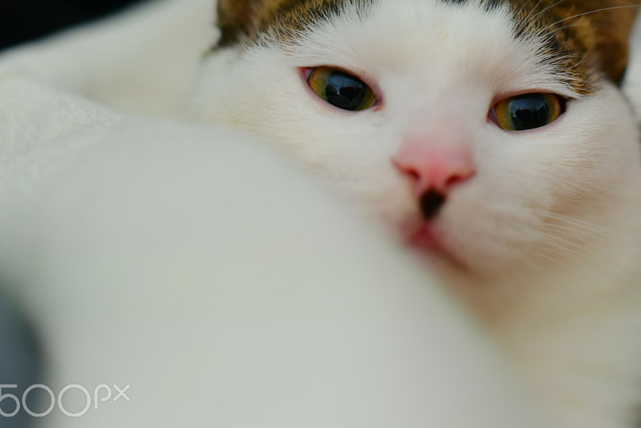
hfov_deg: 22.5
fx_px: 1585
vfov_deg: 15.3
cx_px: 523
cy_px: 113
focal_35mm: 89
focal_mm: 50
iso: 1600
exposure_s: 1/25
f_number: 2.8
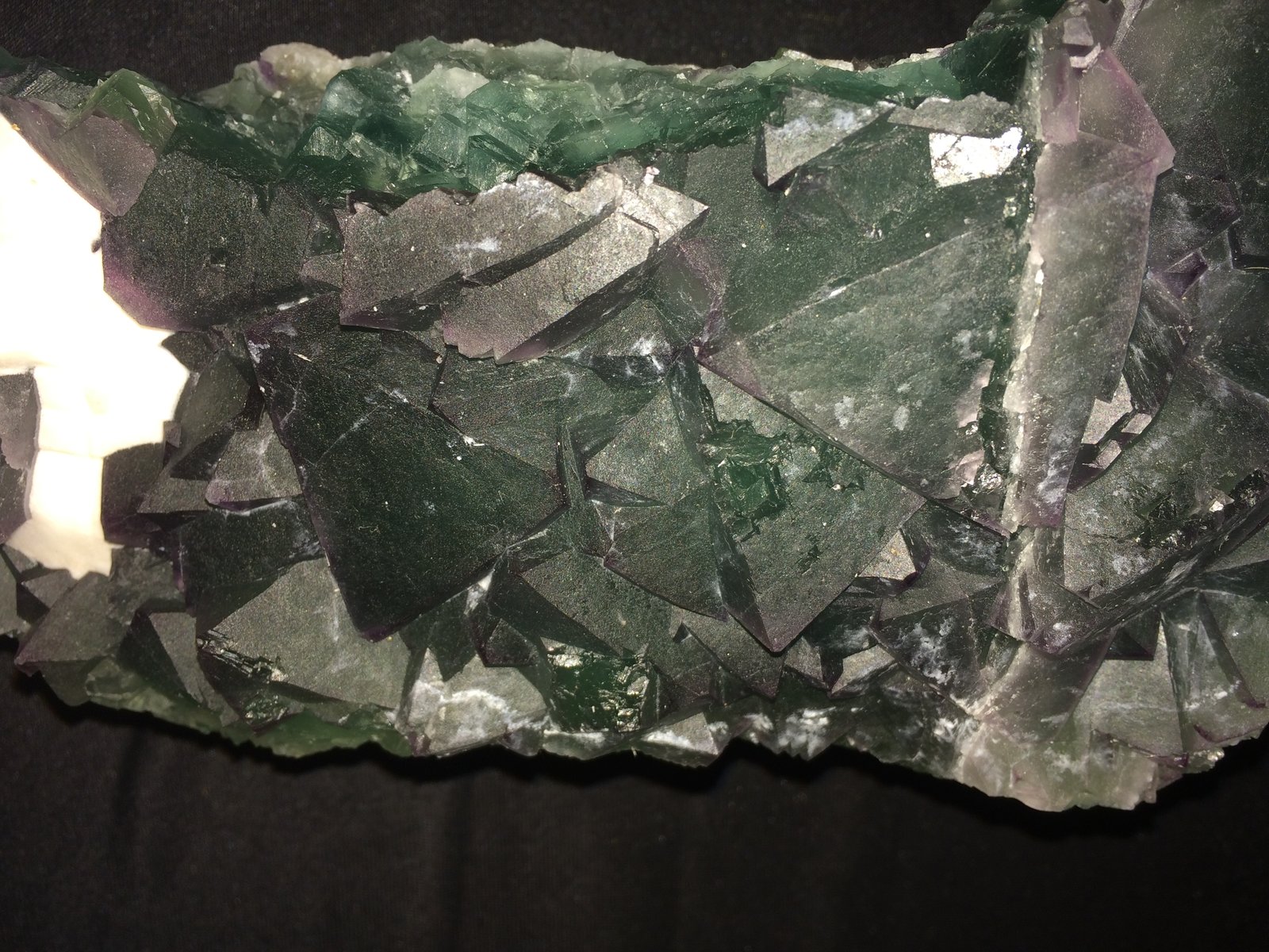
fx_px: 1063
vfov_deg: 48.2
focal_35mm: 29
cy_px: 476
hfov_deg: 61.7
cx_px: 634
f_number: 2.2
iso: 32
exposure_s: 1/39
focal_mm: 4.15
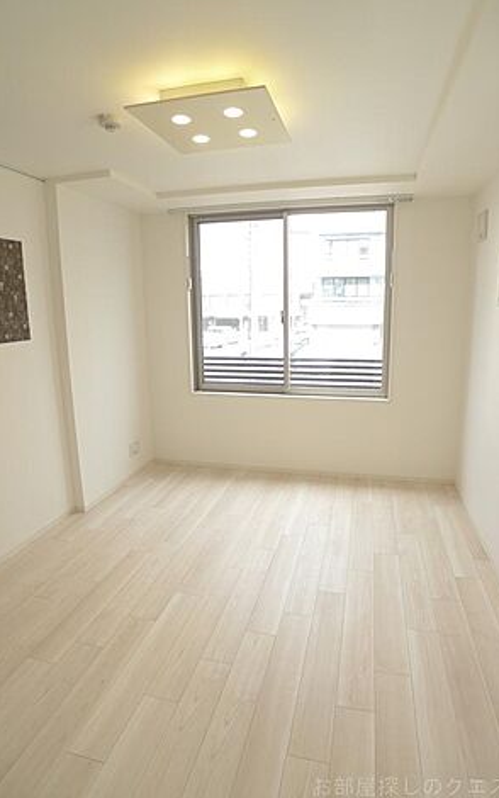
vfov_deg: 72.5
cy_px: 392
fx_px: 544
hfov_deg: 49.3
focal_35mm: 25
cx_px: 265
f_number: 2
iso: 80
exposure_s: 1/80
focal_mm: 5.1
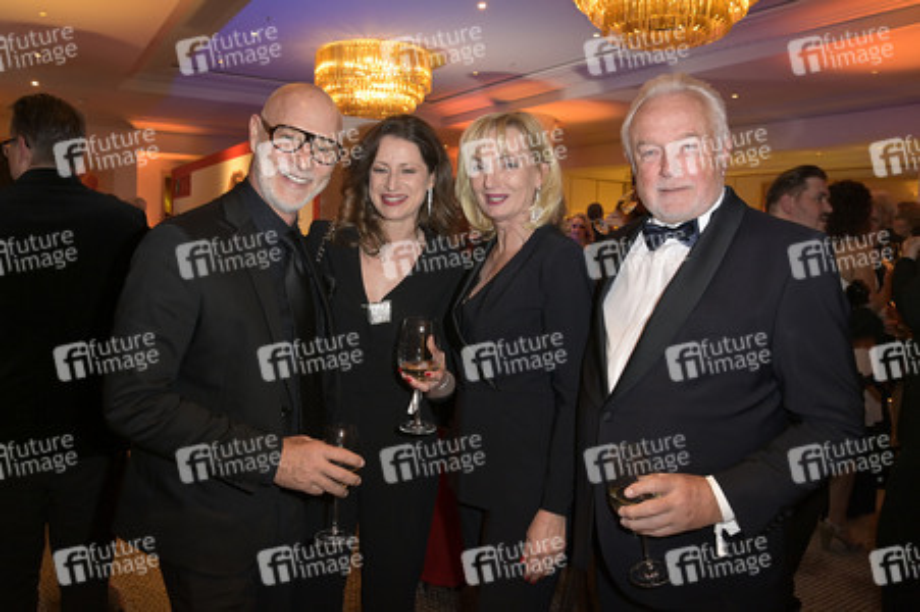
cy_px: 306
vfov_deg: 53.1
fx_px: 613
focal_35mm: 24
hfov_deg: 73.8
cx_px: 460
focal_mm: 24
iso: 2000
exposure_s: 1/40
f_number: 5.6
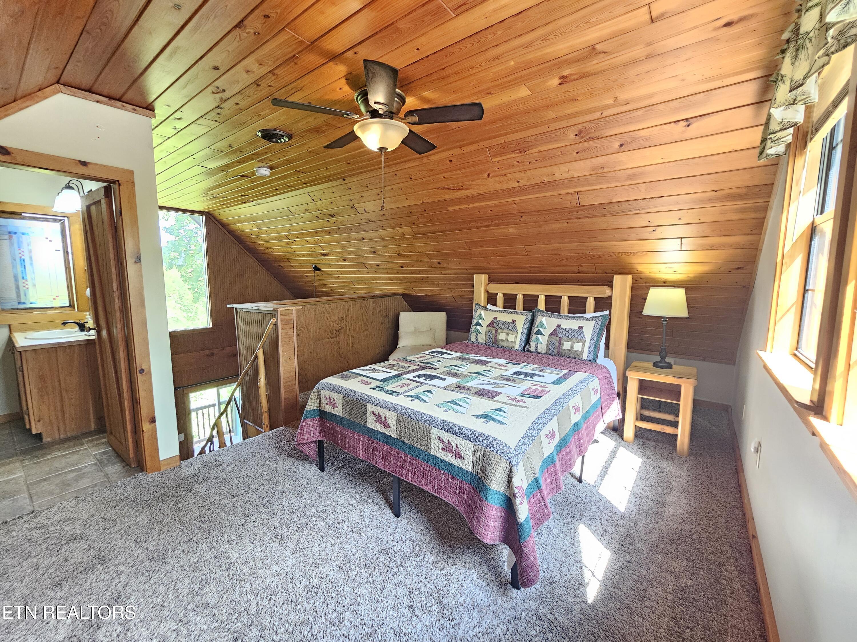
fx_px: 322
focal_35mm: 13
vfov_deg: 89.9
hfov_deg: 106.2
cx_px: 428
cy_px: 321
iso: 400
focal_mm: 2.2
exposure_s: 1/60
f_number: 2.2
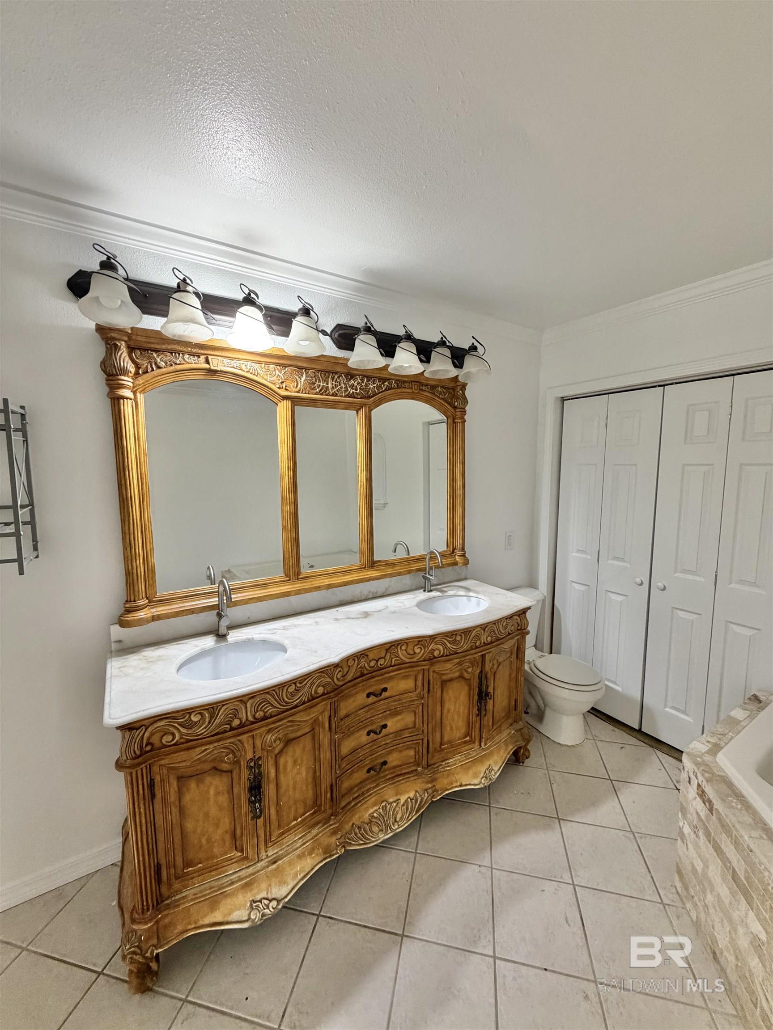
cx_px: 386
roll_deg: +0.2
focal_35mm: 14
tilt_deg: -6.1
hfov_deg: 85.7
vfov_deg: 102.1
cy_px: 515
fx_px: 417
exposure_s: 1/60
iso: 250
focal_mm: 2.22
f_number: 2.2
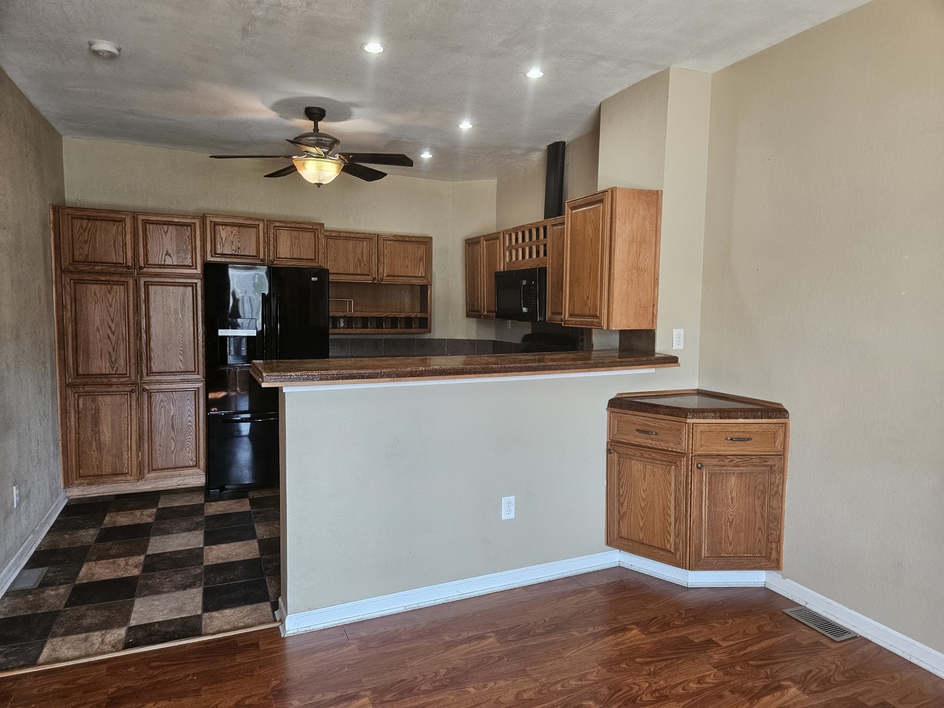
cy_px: 354
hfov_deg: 73.9
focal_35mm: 23
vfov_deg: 58.9
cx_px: 472
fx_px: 627
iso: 160
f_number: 1.8
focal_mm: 5.4
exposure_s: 1/120
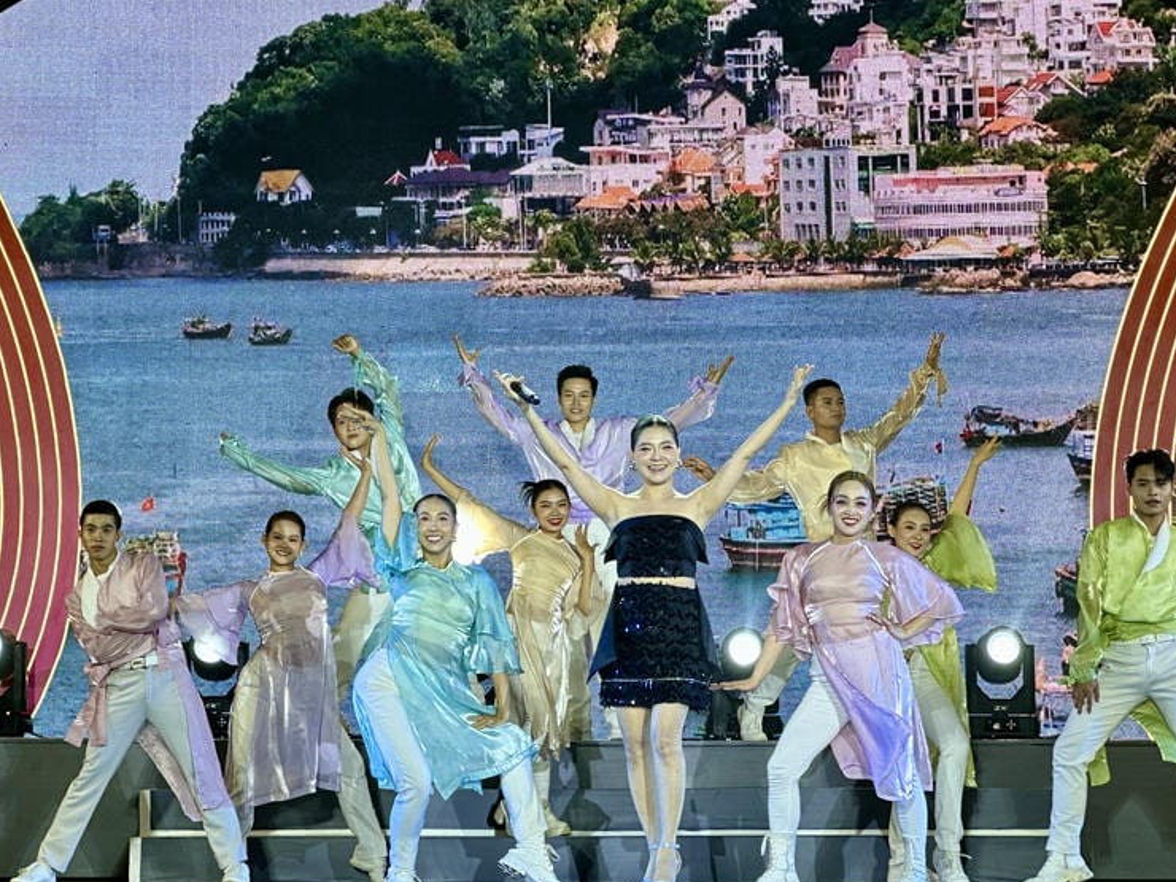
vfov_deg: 14.2
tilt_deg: +7.9
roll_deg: +0.8
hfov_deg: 18.9
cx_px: 591
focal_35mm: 104
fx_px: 3533
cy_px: 393
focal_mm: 9
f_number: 2.8
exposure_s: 1/61
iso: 40
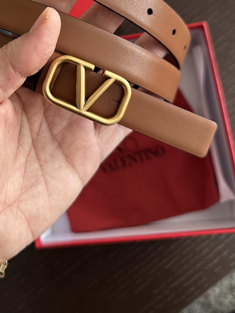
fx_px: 407
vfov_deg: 39.3
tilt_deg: -70.3
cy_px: 37
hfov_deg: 31.2
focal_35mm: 45
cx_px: 42
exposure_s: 1/121
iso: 80
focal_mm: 6.86
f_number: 1.78
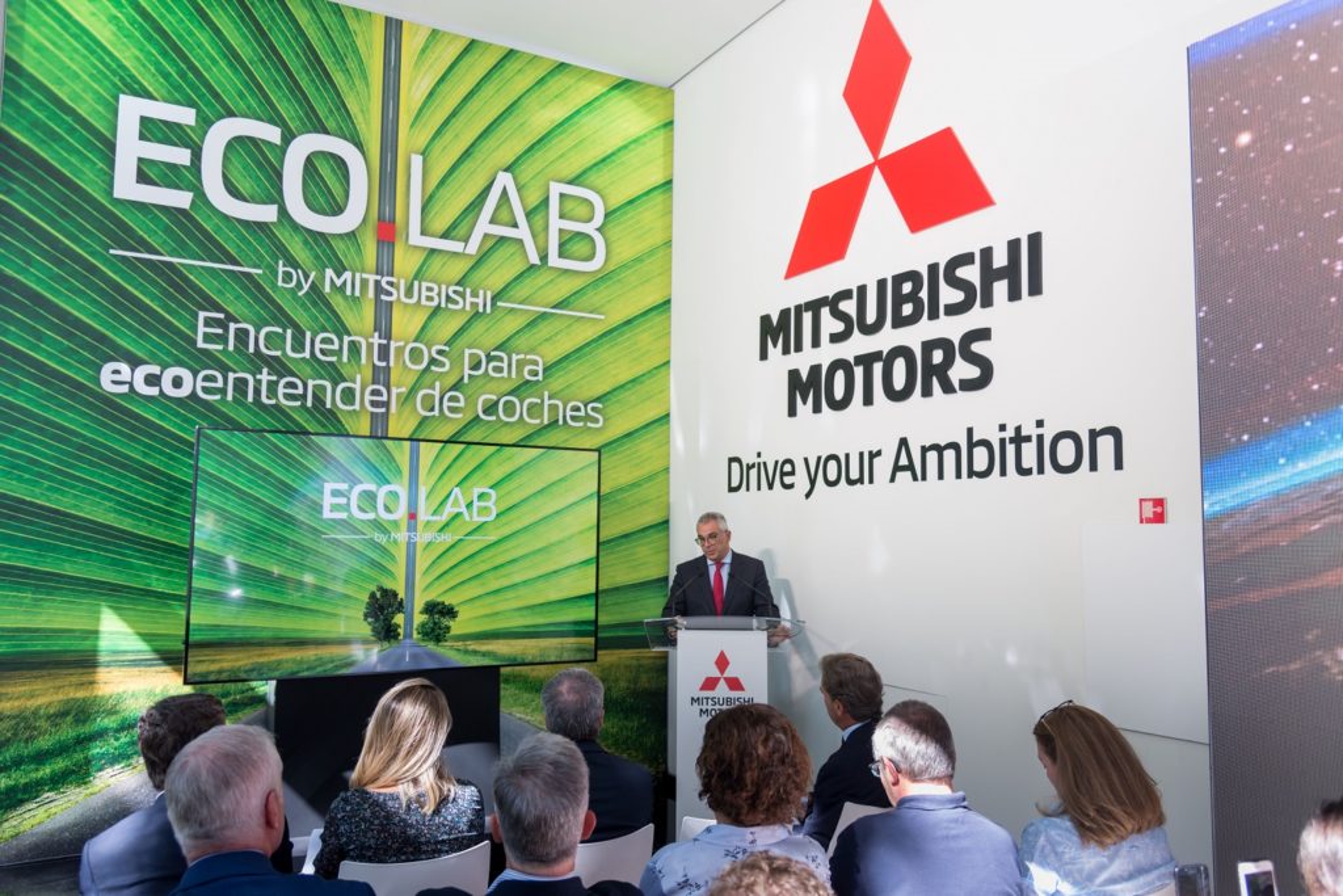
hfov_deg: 65.5
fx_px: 1045
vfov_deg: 46.4
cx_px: 672
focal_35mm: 28
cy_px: 448
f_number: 4
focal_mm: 28
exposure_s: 1/125
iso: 400
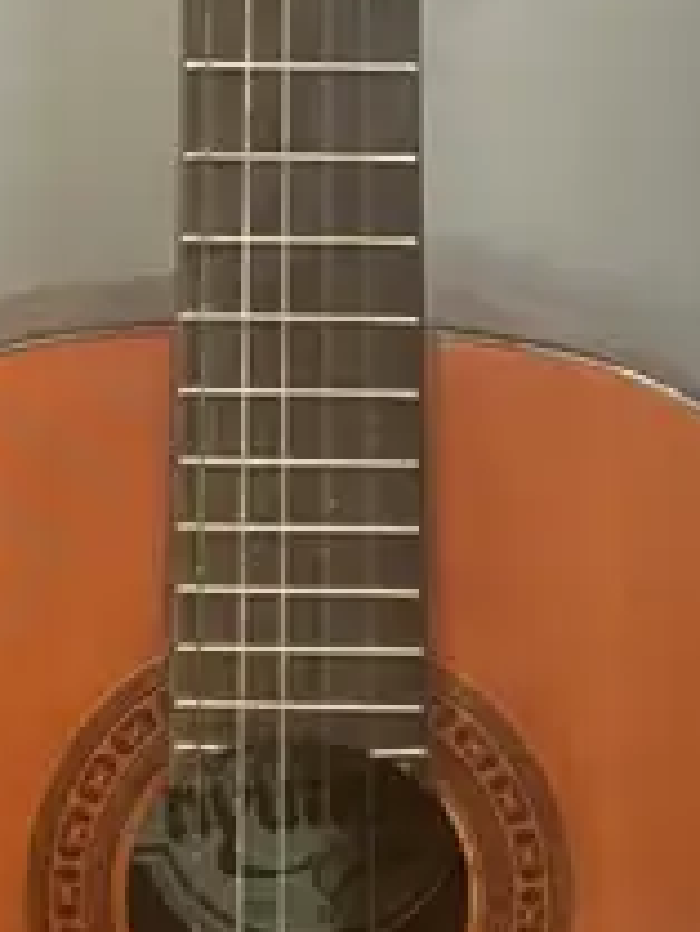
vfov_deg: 14.3
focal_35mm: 137
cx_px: 205
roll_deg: -0.6
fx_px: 3690
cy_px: 245
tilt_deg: -14.6
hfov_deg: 10.8
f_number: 1.8
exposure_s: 1/50
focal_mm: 3.99
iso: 200
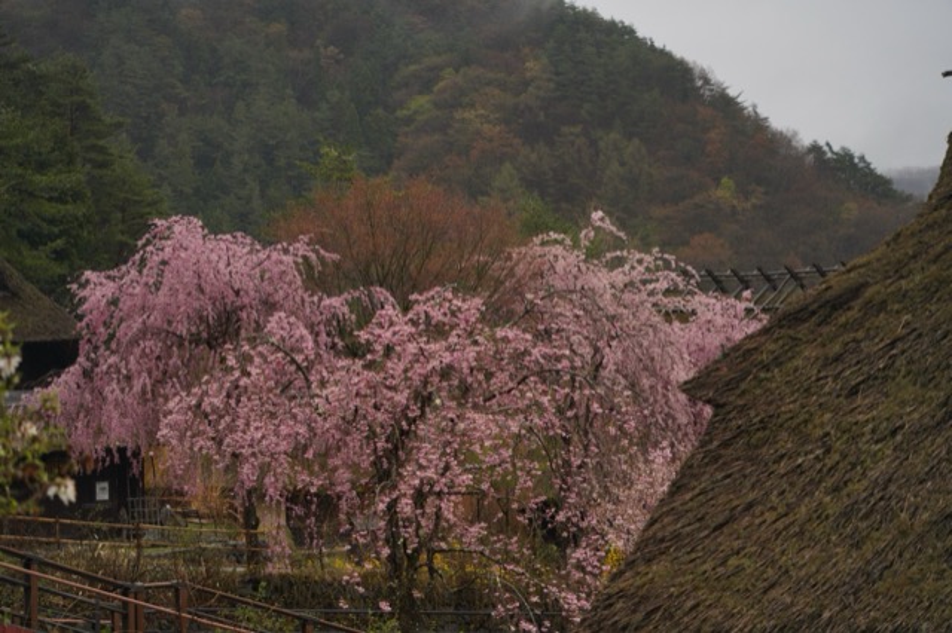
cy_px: 316
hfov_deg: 26.0
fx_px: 2062
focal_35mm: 78
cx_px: 476
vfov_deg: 17.5
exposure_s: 1/200
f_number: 4
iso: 160
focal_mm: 78
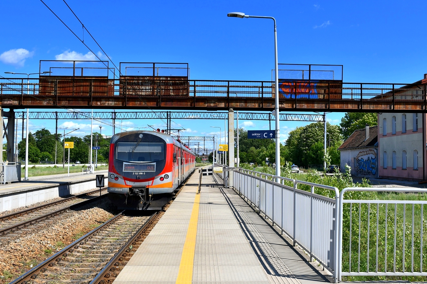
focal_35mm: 42
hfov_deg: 46.4
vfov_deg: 31.9
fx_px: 498
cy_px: 136
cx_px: 234
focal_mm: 22
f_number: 7.1
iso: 100
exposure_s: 1/640
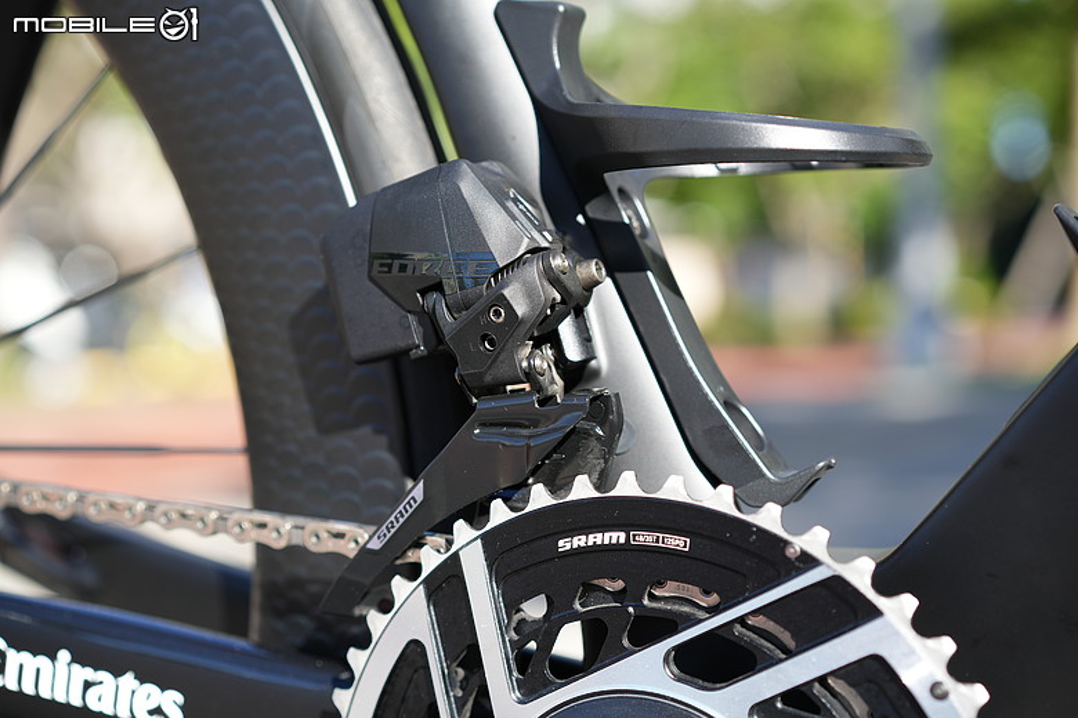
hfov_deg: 36.2
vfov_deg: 24.6
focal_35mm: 55
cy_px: 359
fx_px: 1647
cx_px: 539
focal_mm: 55
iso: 100
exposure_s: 1/320
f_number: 3.5
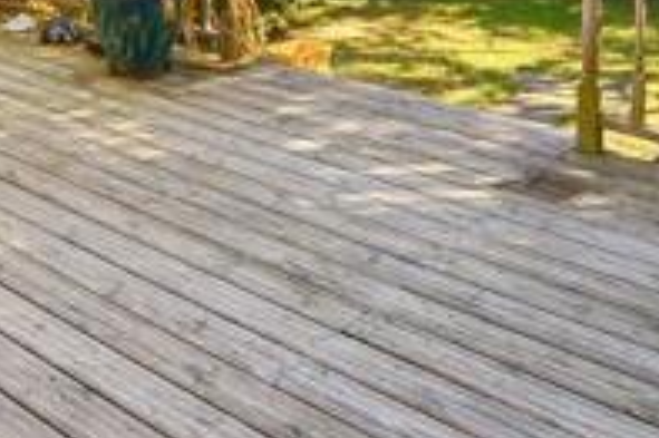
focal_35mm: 50
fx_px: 914
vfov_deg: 22.5
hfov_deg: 39.3
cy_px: -202
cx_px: 234
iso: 200
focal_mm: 10
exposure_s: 1/60
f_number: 11
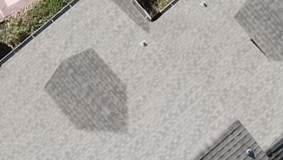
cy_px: 317
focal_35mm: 155
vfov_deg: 7.5
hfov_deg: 13.7
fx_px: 1164
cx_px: 252
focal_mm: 4.5
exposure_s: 1/350
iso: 100
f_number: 2.8
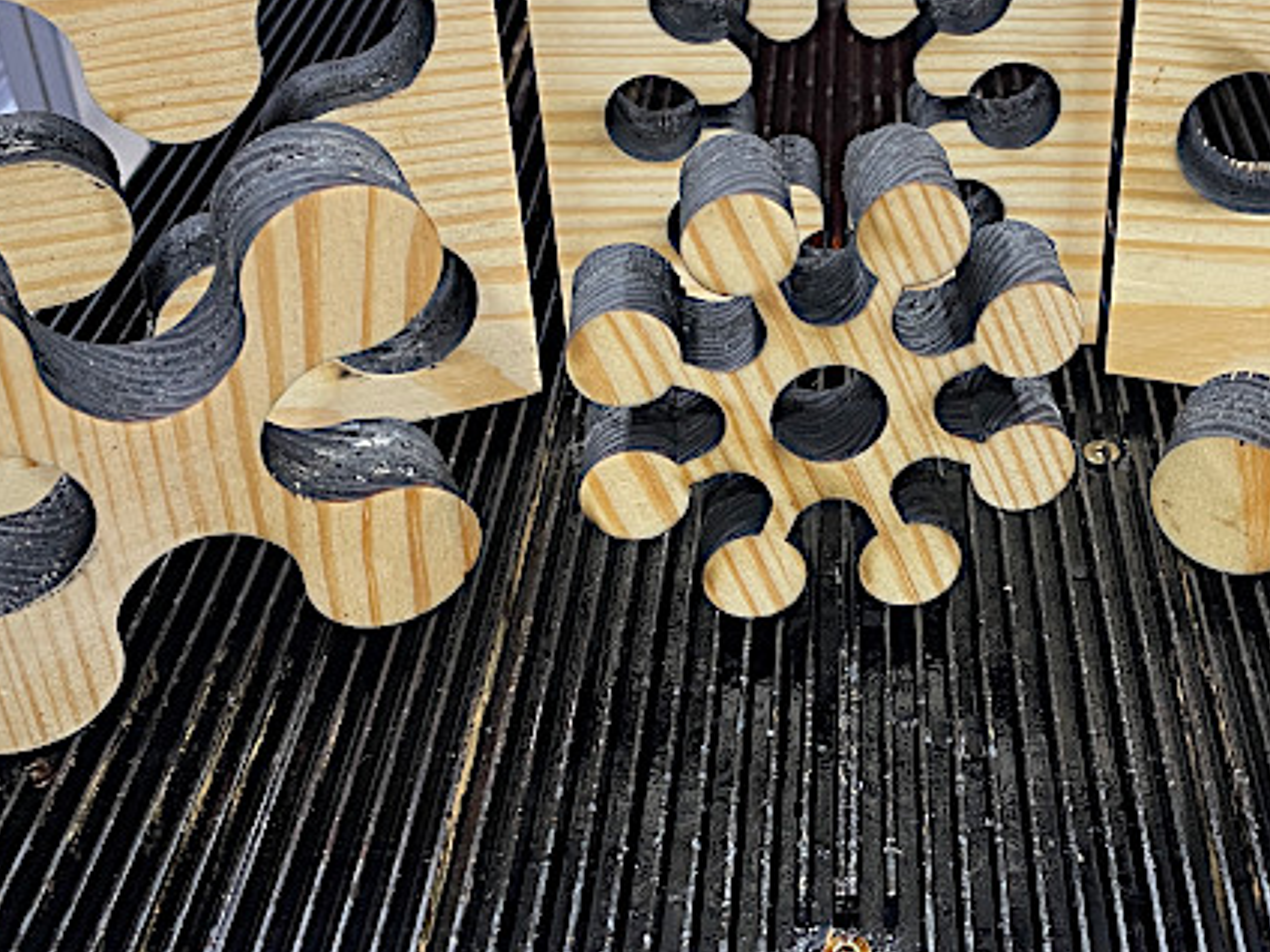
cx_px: 845
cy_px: 350
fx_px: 1798
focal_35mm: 49
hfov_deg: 38.5
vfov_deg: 29.5
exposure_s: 1/56
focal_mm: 4.2
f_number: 1.6
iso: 320
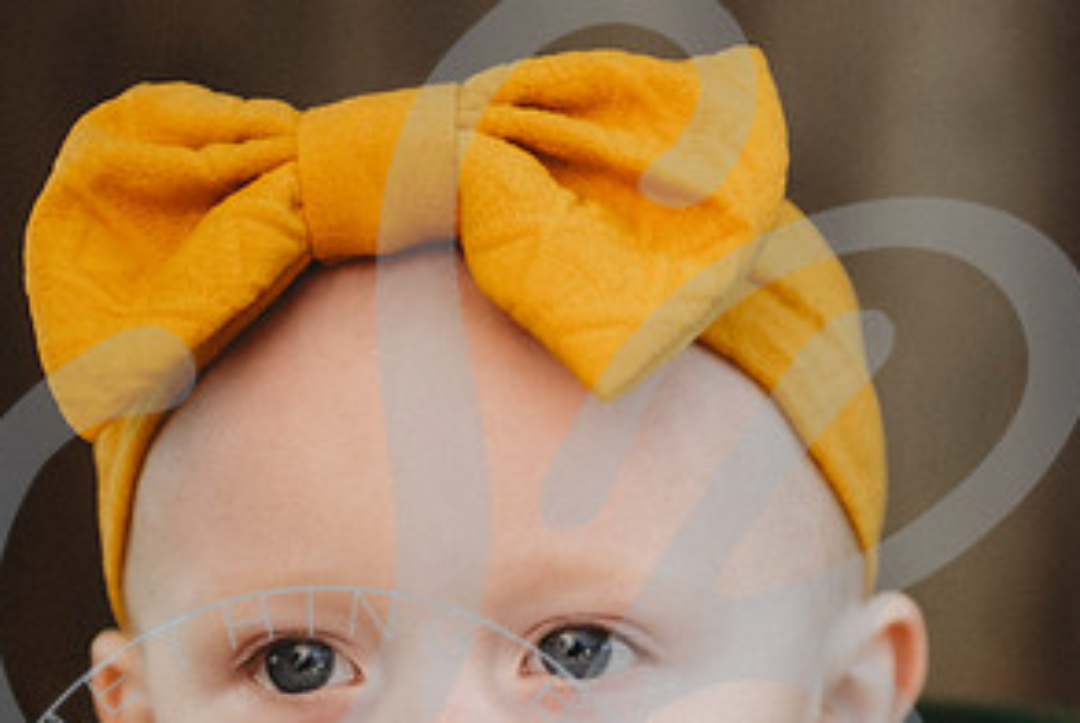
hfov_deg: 14.0
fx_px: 4384
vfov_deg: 9.4
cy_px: 693
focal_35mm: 146
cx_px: 570
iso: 100
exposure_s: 1/320
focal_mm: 70
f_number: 2.8
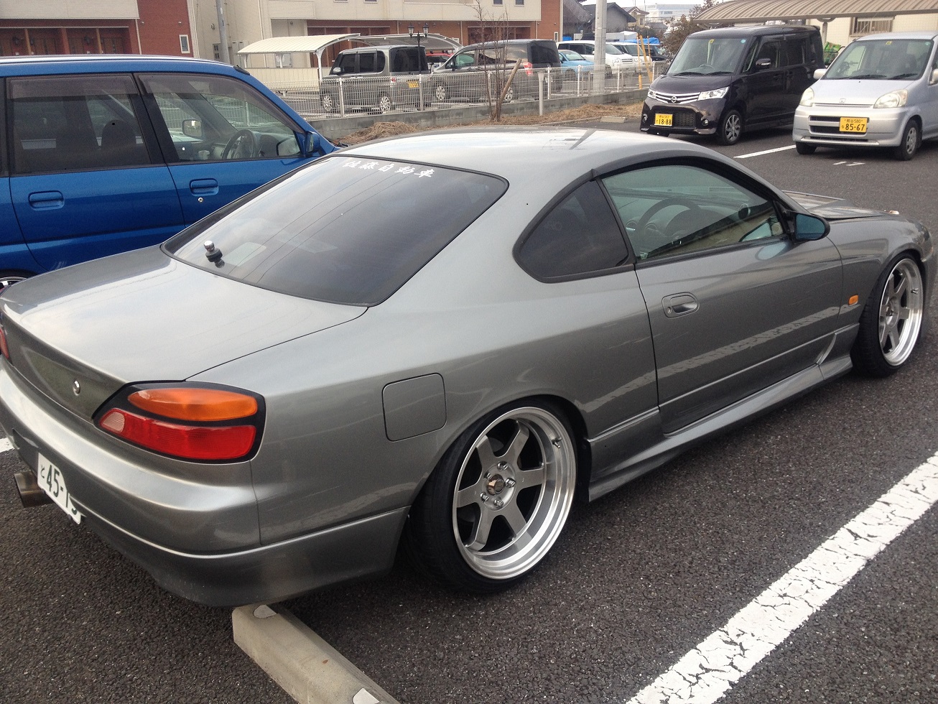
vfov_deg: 40.7
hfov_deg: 52.6
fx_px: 949
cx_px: 469
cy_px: 352
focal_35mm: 35
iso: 50
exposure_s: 1/177
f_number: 2.4
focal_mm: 4.28
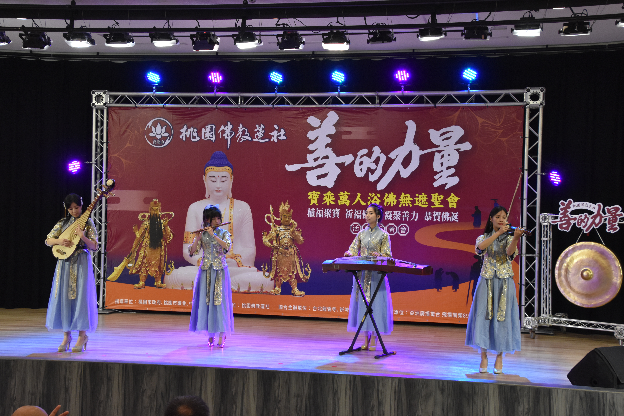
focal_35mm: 52
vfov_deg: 25.8
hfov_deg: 37.9
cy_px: 208
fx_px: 910
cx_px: 312
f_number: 6.3
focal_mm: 35
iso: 1600
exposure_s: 1/160
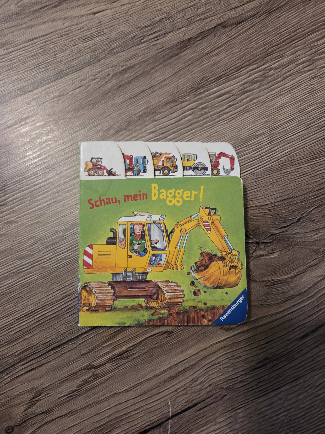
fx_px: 288
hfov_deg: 58.9
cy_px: 217
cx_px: 162
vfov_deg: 73.9
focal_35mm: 23
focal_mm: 5.4
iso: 1250
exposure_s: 1/100
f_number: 1.8
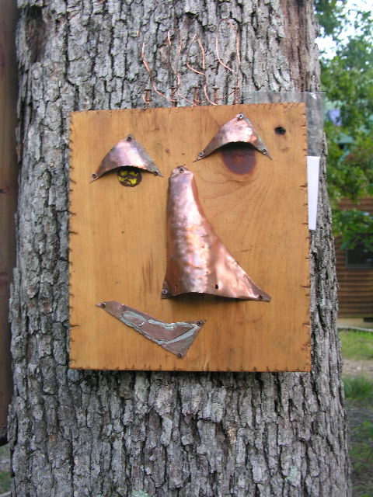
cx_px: 186
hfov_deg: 31.5
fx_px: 661
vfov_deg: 41.2
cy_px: 248
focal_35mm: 46
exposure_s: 1/12
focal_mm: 11.8
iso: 50
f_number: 3
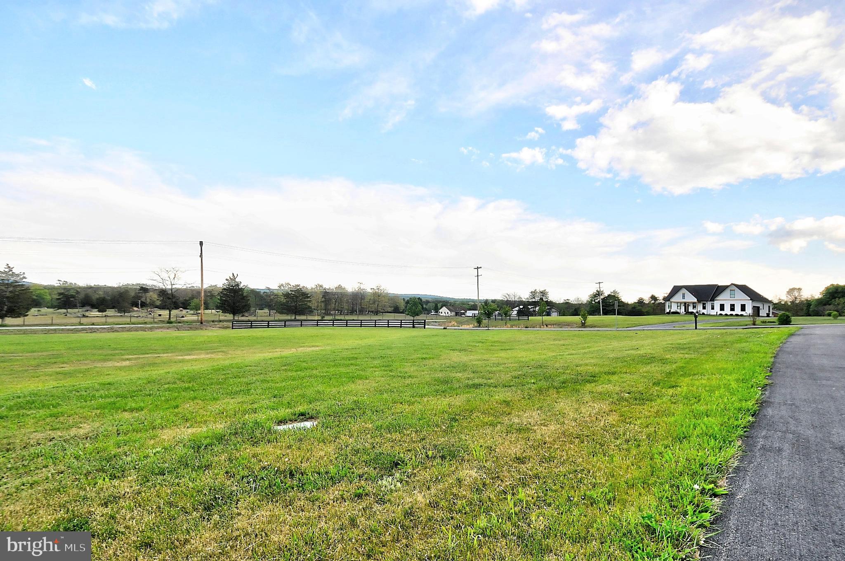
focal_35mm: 15
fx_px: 352
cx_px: 422
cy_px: 280
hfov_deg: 100.5
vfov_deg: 77.1
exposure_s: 1/250
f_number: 8
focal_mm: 10
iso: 800
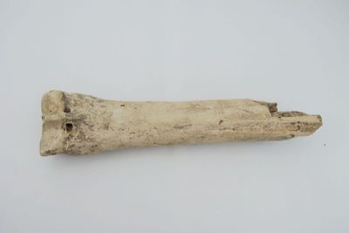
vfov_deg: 38.4
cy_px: 116
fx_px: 335
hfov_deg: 55.1
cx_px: 174
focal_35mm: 34
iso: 200
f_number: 5.6
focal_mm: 23
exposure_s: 1/10
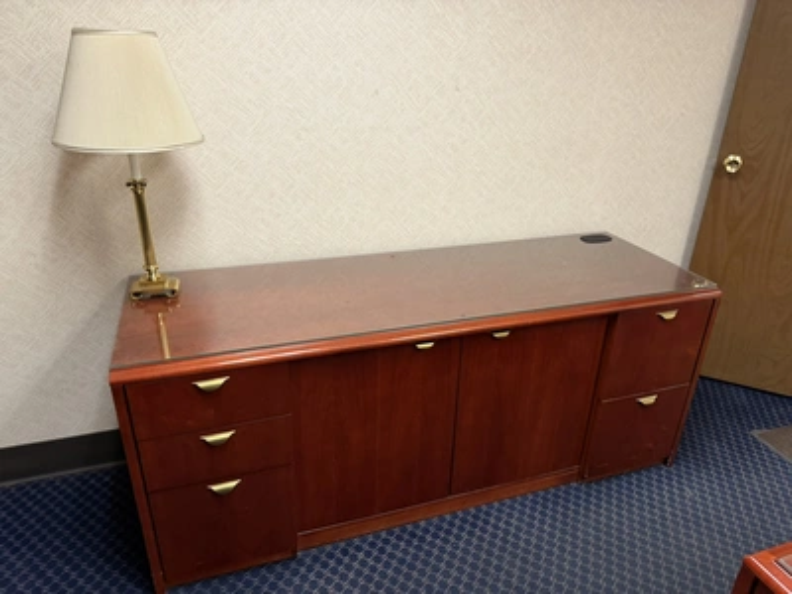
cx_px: 396
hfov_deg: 71.6
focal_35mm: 24
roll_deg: -2.0
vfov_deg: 56.8
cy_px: 297
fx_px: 549
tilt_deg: -23.1
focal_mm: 6.76
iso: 400
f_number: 1.78
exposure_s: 1/60
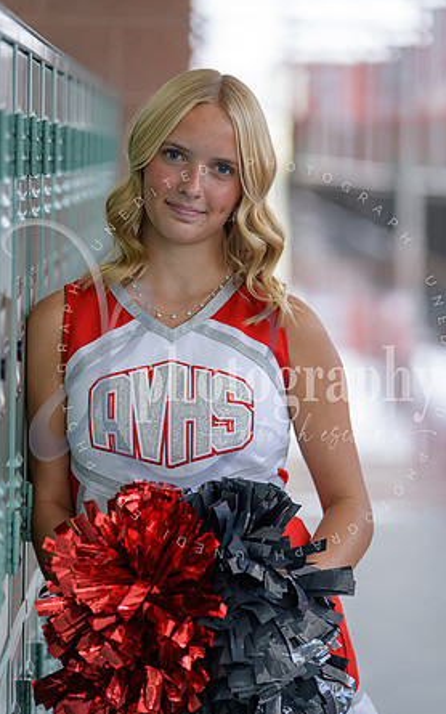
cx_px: 228
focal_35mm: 134
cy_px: 355
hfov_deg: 9.8
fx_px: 2607
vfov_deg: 15.6
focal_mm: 130
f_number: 2.8
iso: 250
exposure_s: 1/125
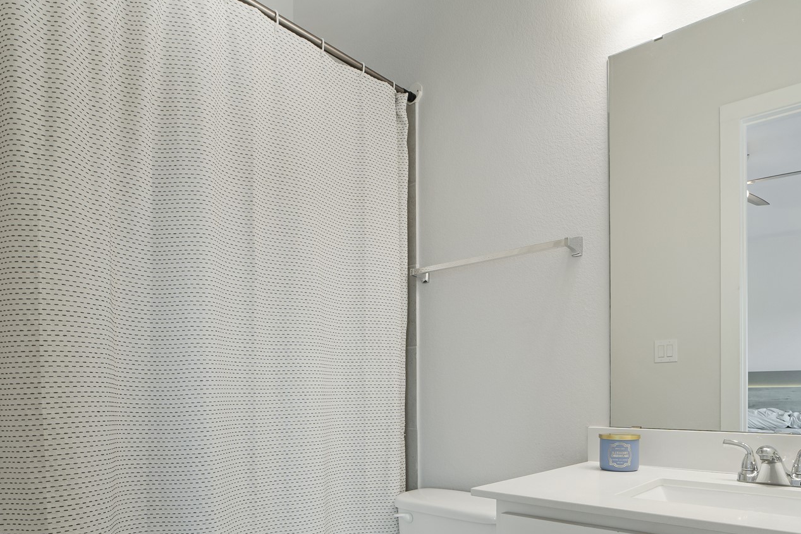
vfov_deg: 51.5
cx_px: 474
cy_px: 381
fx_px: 534
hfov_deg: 73.1
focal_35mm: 24
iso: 160
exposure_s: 1/6
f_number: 8
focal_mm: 14
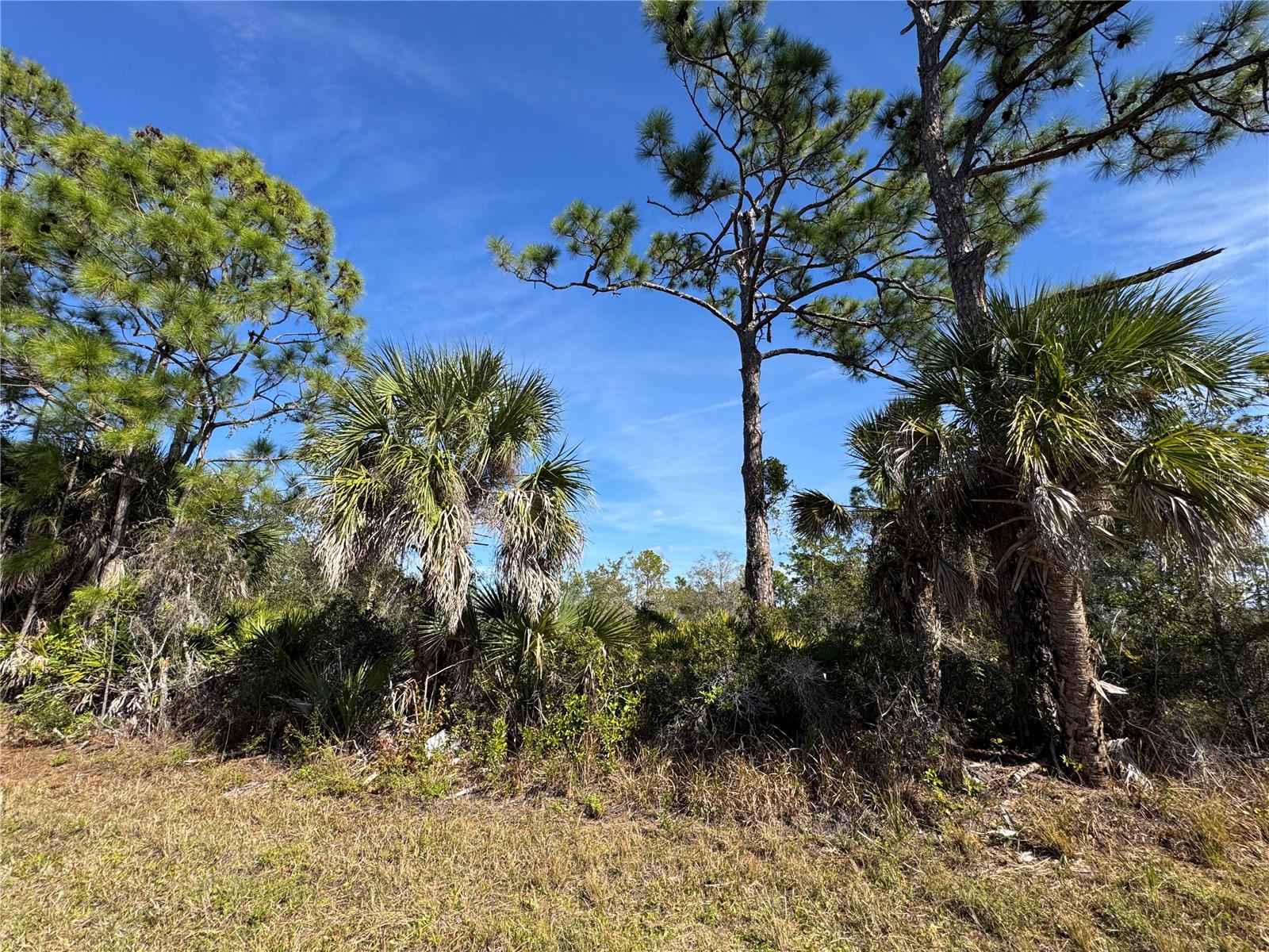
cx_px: 634
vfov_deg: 85.7
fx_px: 513
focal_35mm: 14
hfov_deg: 102.1
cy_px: 476
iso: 50
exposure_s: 1/1567
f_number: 2.2
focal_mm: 2.22
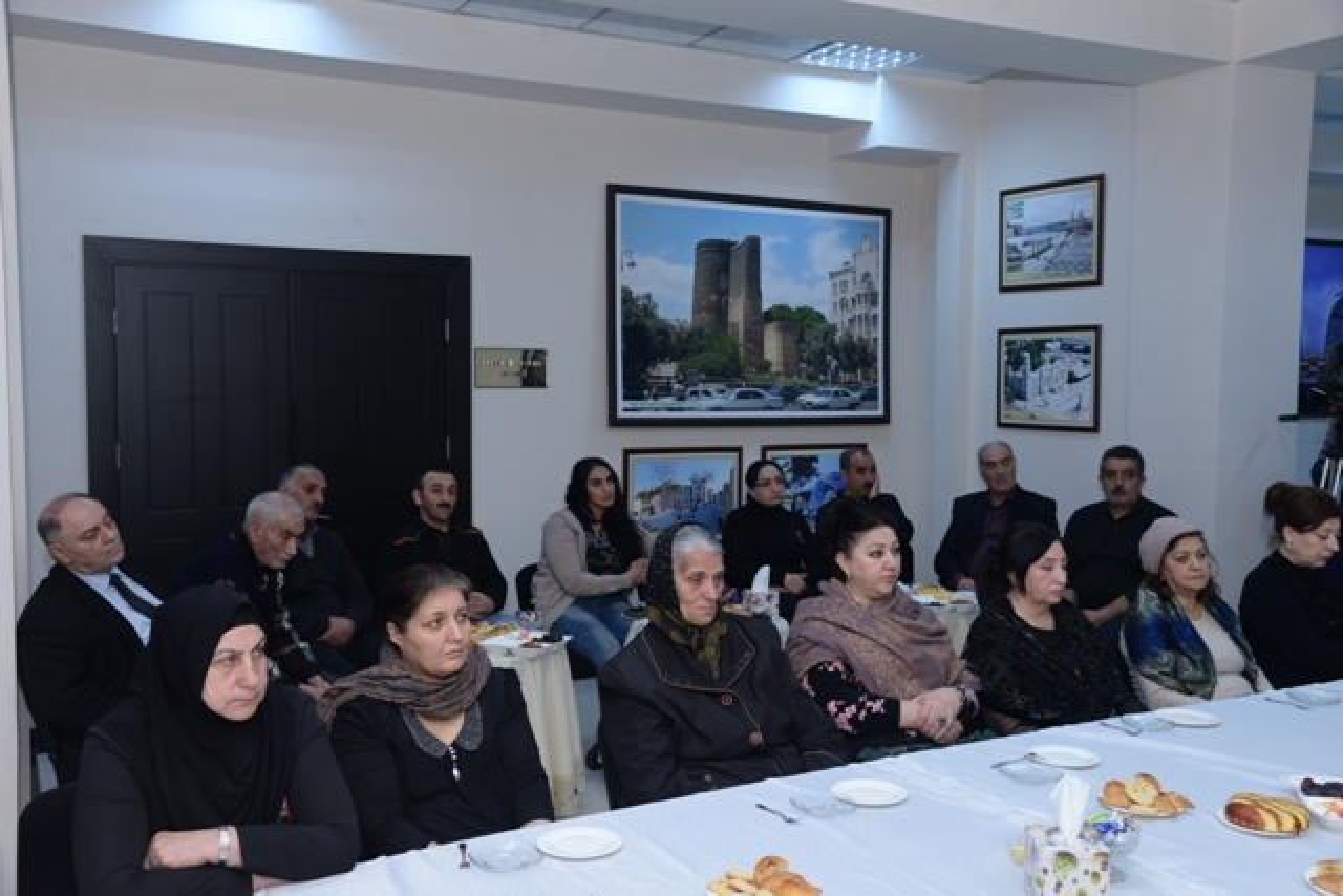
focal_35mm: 34
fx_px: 1269
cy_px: 448
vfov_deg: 38.9
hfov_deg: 55.8
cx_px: 672
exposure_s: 1/125
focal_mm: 34
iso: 1600
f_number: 6.3
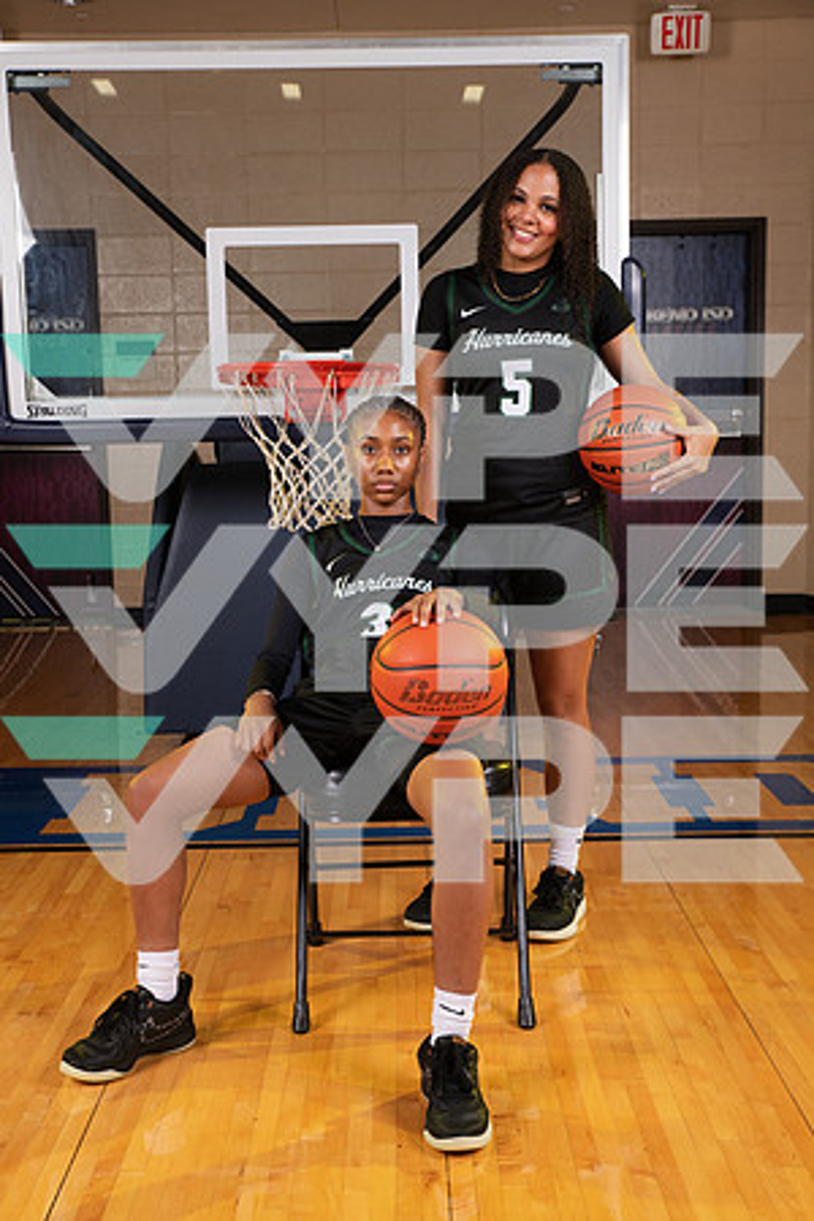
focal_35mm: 46
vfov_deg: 42.7
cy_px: 610
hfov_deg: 29.2
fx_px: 1560
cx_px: 407
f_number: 7.1
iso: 320
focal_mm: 46
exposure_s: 1/320
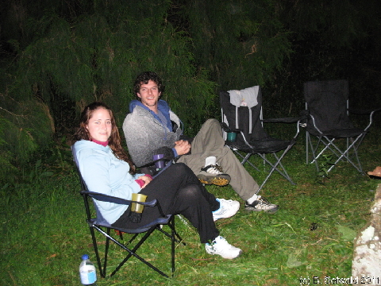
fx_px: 418
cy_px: 143
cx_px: 190
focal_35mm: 38
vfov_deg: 37.7
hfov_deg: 49.0
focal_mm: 6.3
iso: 400
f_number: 2.9
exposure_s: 1/161
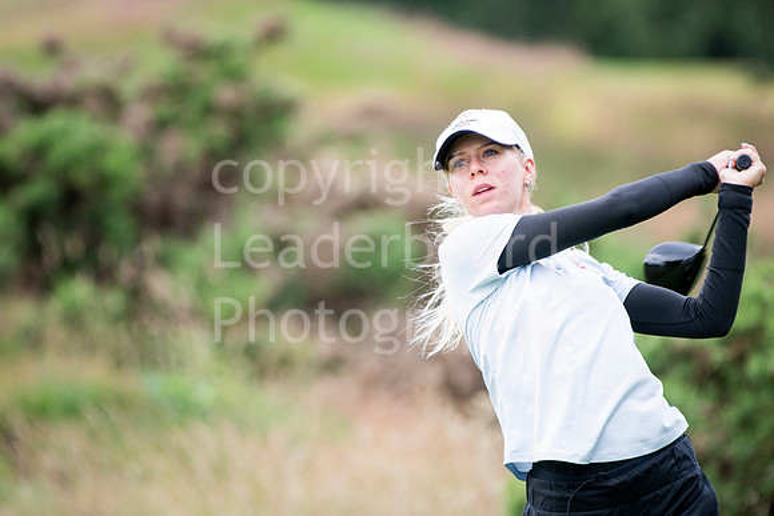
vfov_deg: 2.0
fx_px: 14838
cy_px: 258
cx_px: 387
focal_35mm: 690
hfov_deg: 3.0
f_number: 5.6
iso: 1250
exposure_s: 1/1000
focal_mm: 460
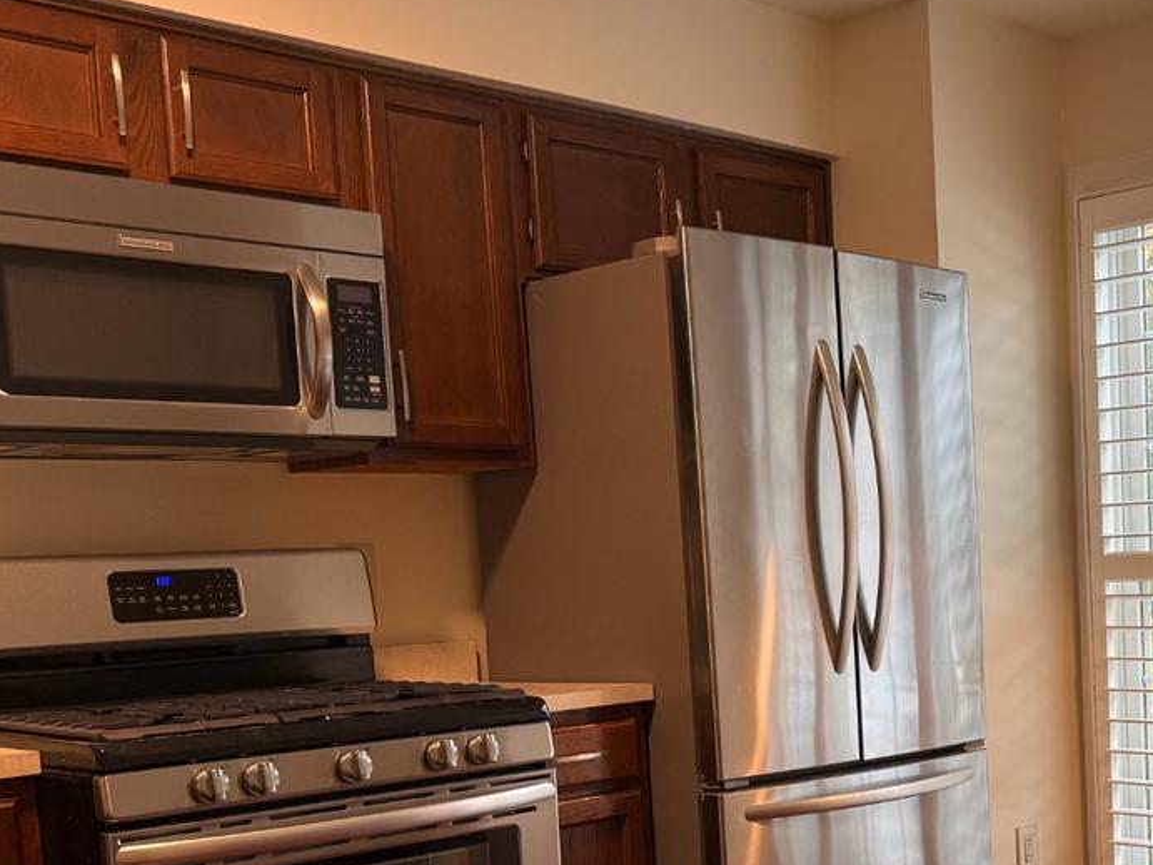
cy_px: 690
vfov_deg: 28.5
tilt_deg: -4.0
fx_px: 1665
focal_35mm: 50
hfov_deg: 36.5
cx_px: 973
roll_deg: +2.2
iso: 125
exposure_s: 1/60
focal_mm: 6.76
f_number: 1.78
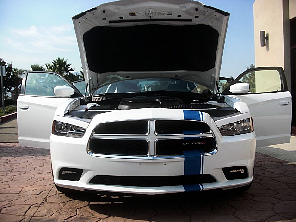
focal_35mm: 36
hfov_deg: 51.4
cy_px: 111
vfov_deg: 39.7
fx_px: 308
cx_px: 148
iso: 50
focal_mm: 6.3
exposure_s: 1/800
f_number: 2.8
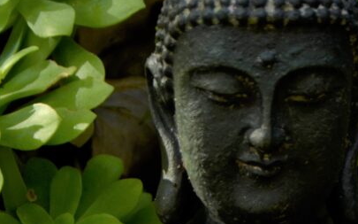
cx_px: 218
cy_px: 206
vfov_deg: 3.5
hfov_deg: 5.7
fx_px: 3619
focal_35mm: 371
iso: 125
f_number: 5
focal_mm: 82
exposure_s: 1/160
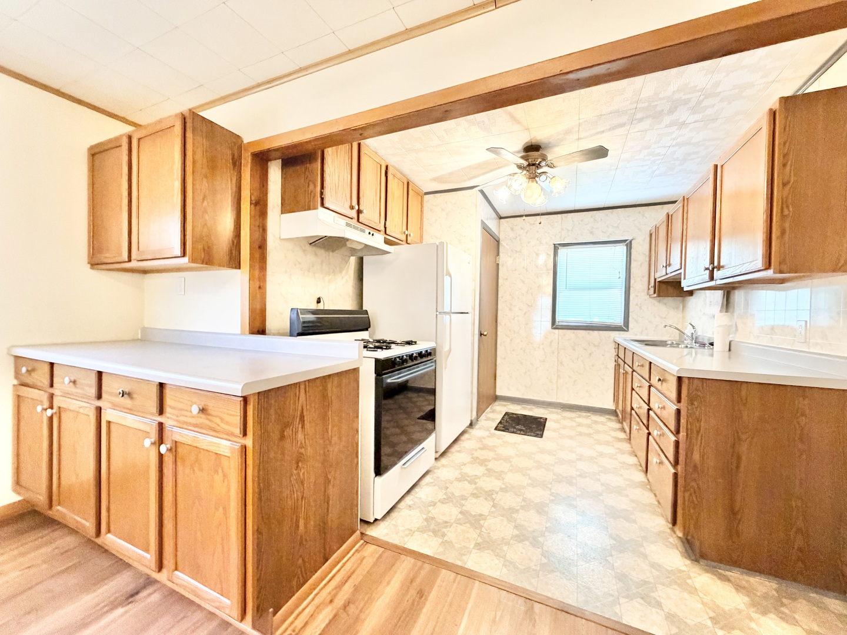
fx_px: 343
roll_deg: -0.4
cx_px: 424
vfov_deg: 85.7
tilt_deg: -0.5
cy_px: 318
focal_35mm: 14
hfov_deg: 102.1
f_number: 2.2
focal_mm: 2.22
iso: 500
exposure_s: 1/60
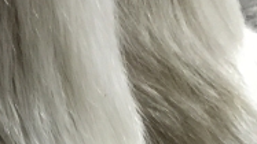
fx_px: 940
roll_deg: +4.7
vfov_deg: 7.9
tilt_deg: -41.5
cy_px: 380
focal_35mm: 138
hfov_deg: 15.5
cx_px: 78
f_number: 2.2
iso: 100
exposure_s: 1/4
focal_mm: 4.15
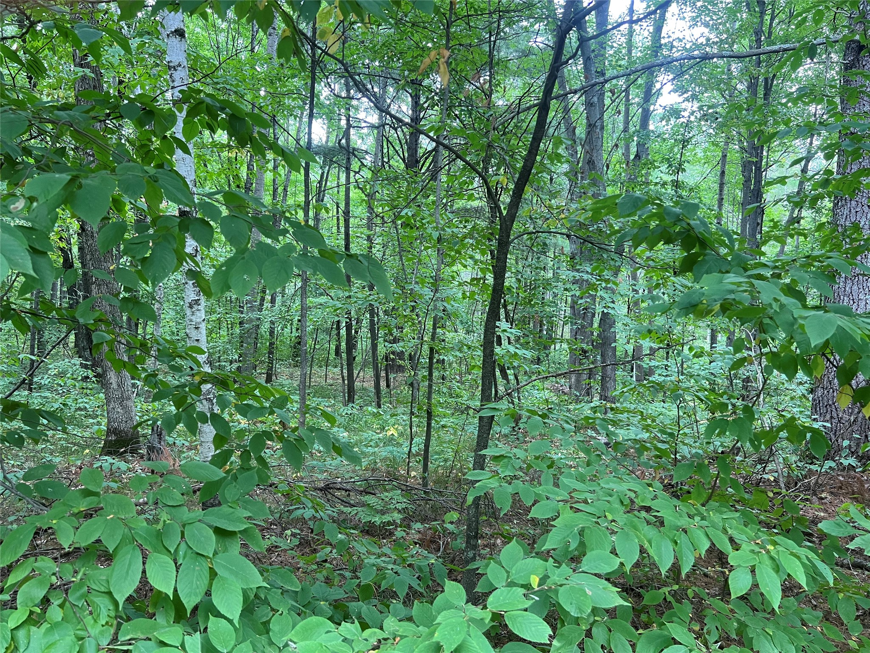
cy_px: 326
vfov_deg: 53.1
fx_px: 653
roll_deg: -2.0
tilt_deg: -4.9
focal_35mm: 26
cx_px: 435
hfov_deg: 67.3
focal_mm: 5.7
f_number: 1.5
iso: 125
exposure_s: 1/97
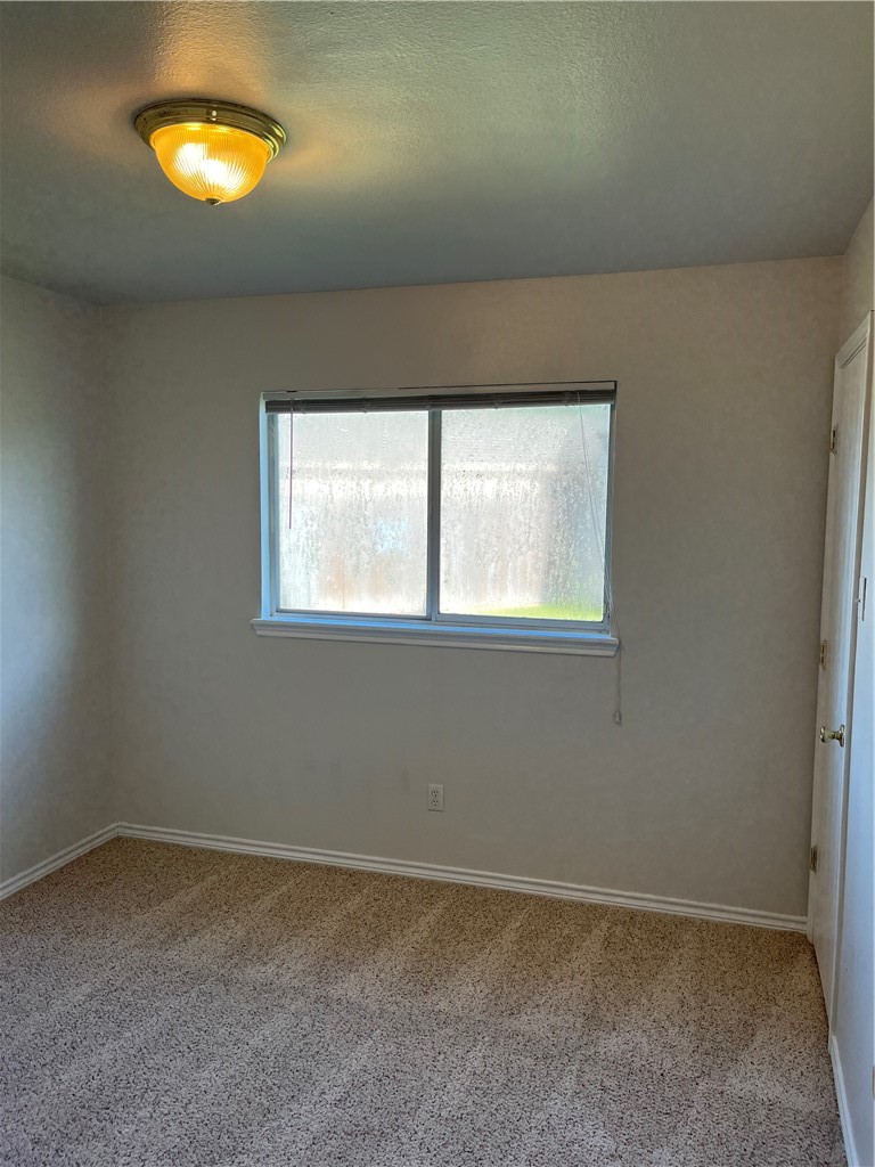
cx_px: 438
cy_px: 584
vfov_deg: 67.3
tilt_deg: -5.0
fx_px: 876
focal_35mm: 26
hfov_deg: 53.1
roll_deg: -0.5
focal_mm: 5.1
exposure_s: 1/131
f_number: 1.6
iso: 64
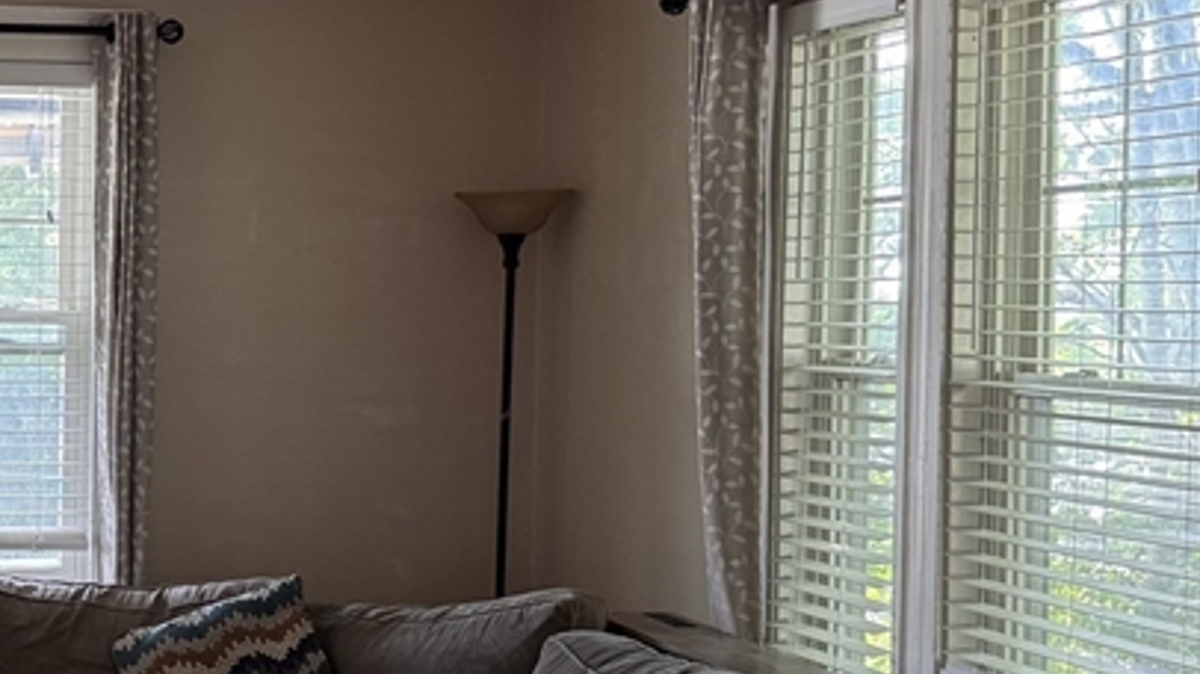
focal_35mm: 66
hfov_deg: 30.3
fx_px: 2099
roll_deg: -1.0
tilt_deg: -2.3
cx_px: 92
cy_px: 361
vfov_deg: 18.2
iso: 250
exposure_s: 1/60
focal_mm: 6.76
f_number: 1.78
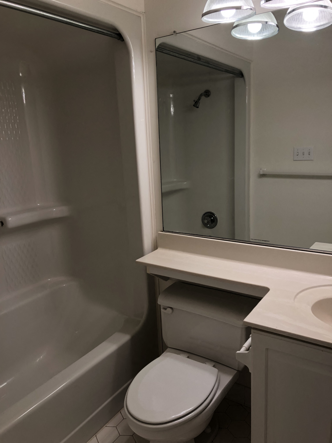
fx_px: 371
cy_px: 222
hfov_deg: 48.2
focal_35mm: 29
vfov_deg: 61.7
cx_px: 166
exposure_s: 1/122
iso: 64
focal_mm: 3.99
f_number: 1.8
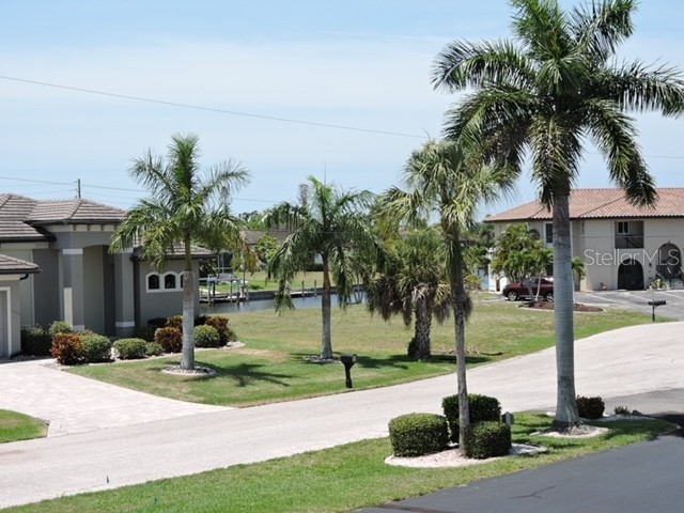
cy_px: 256
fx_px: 1284
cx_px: 342
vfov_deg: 22.6
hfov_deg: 29.8
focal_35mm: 65
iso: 100
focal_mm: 11.6
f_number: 4.2
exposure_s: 1/640
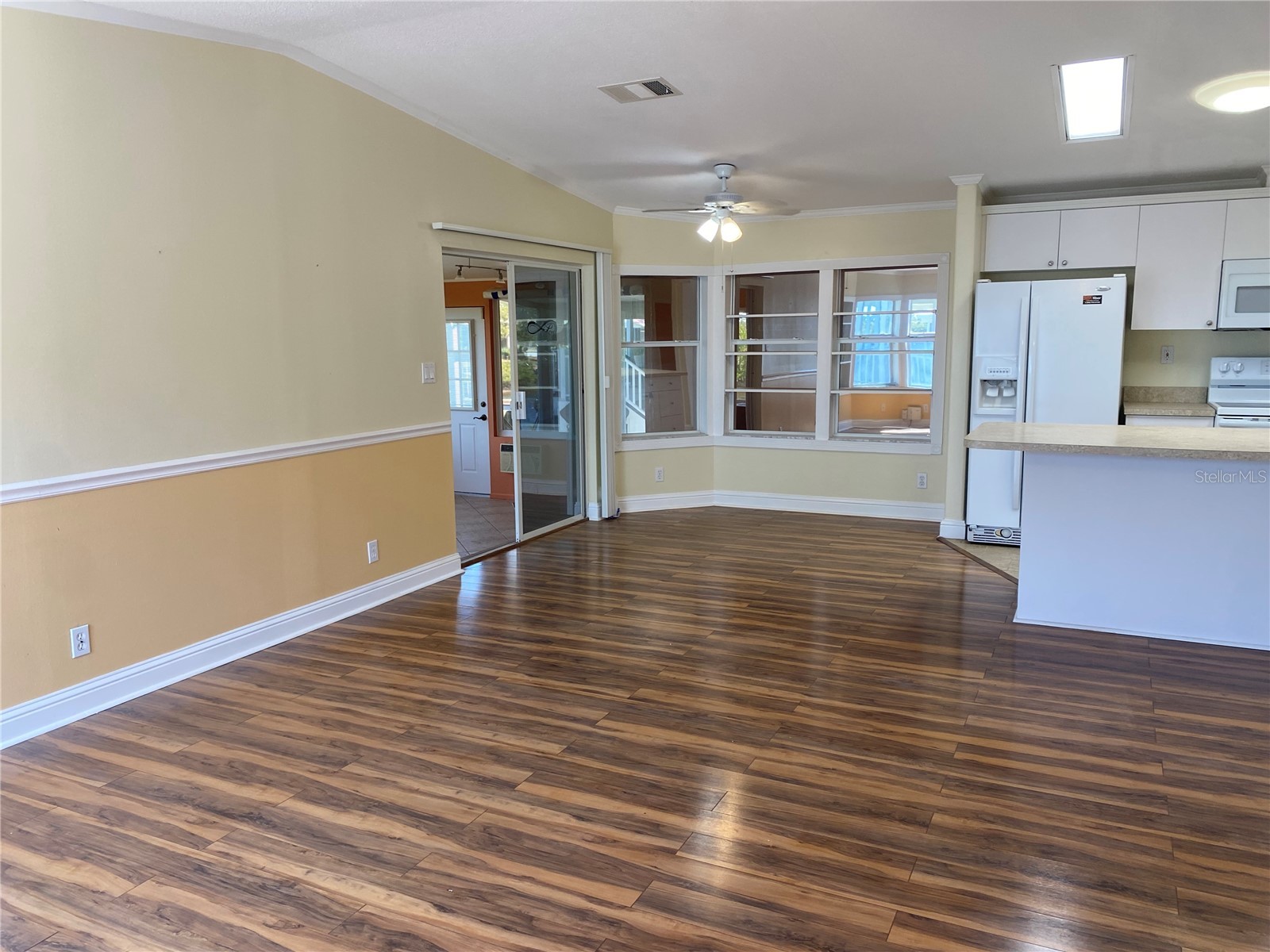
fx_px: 954
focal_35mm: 26
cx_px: 635
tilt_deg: -9.5
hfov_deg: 67.3
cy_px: 476
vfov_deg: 53.1
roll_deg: +1.3
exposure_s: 1/120
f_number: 1.8
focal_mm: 4.25
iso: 100
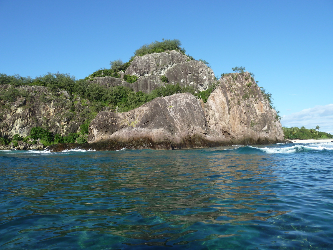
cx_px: 166
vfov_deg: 54.9
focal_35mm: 25
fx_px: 240
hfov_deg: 69.4
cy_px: 125
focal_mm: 4.1
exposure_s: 1/400
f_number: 4
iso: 80
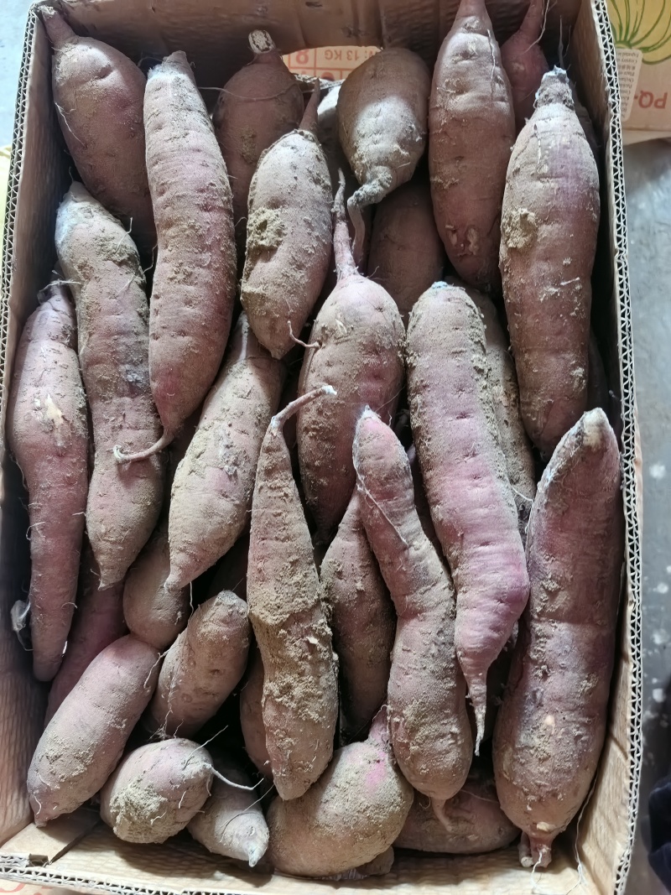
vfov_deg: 65.3
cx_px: 336
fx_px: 698
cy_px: 448
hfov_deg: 51.3
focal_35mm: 27
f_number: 2
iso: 1600
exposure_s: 1/16.7
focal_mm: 6.98
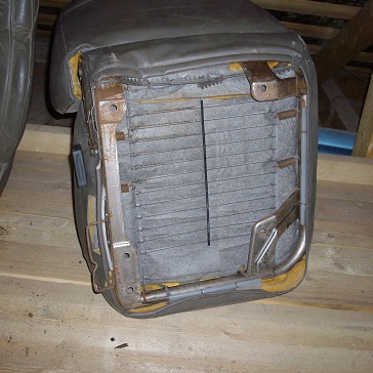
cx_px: 190
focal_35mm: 44
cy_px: 186
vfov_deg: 38.3
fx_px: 536
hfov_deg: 38.3
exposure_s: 1/50
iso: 160
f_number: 2.8
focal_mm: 6.2
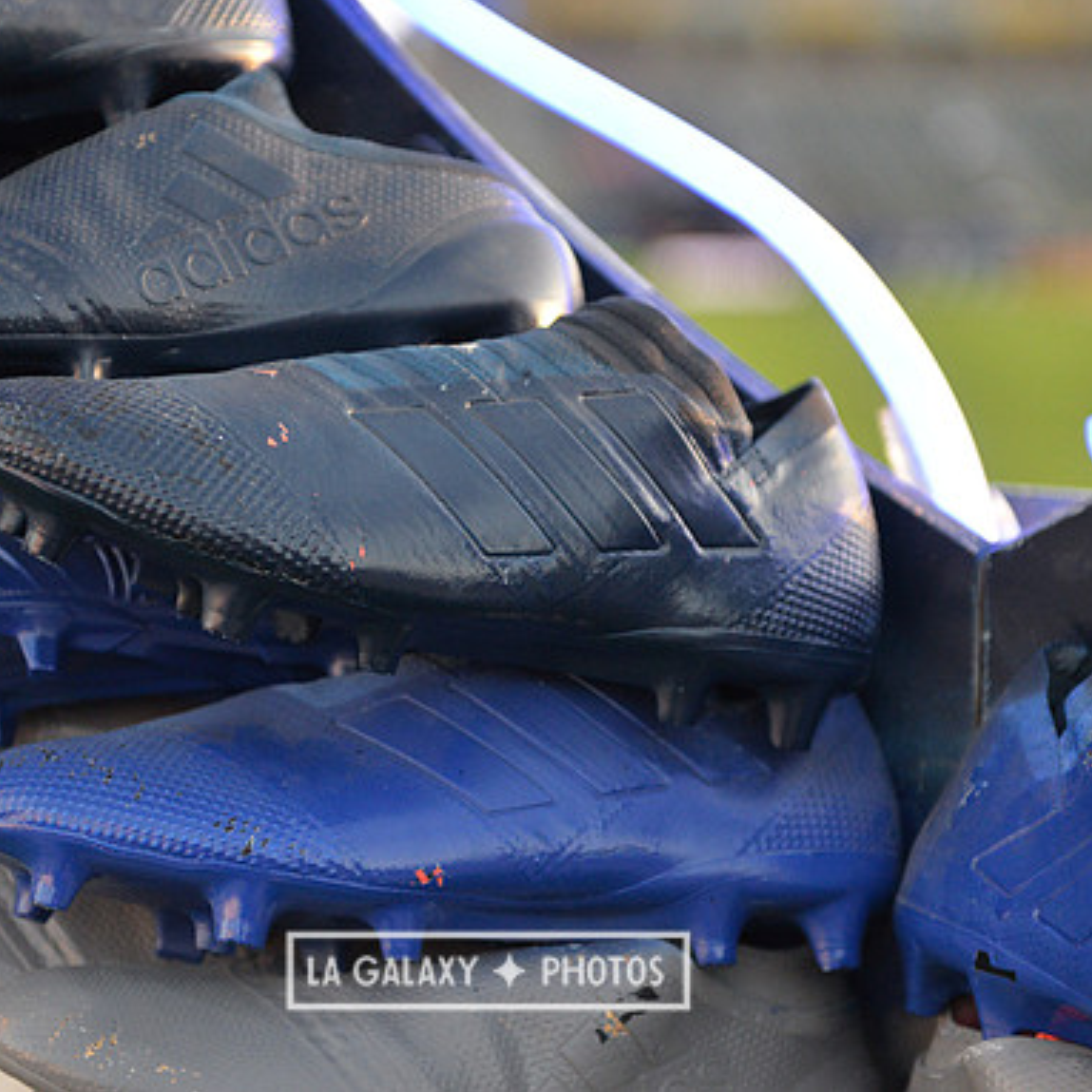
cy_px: 543
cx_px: 488
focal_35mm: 90
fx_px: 3212
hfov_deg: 19.3
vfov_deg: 19.3
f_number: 2.8
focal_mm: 70
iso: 3200
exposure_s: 1/2500
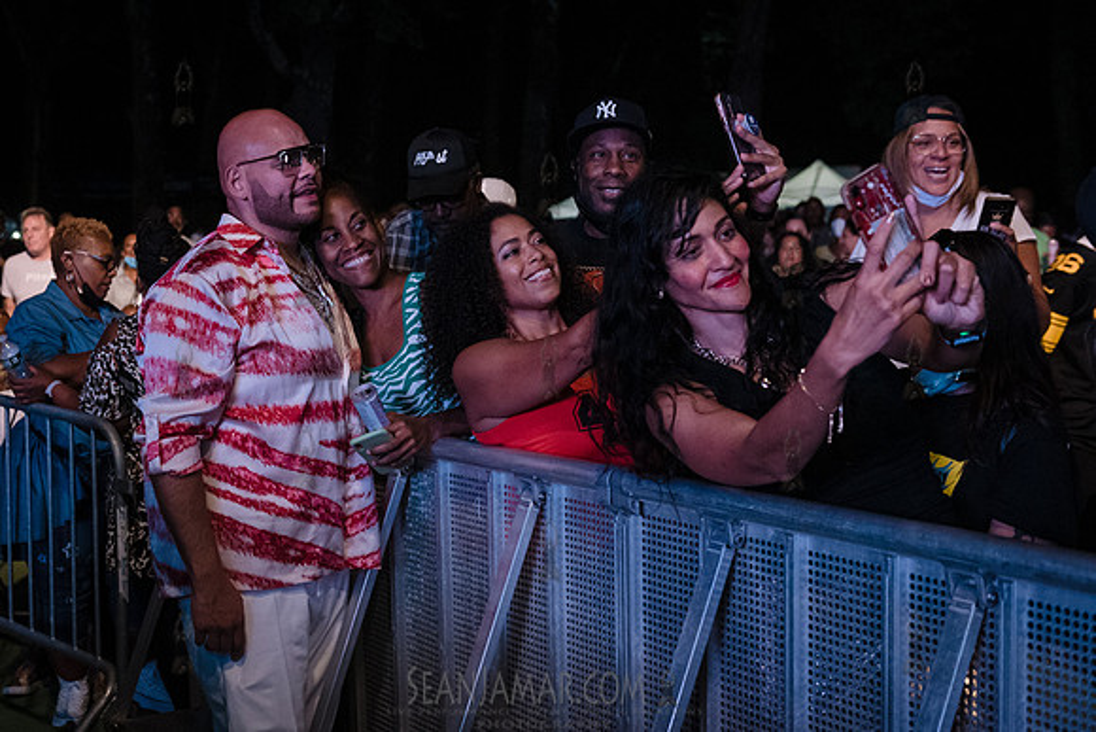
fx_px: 1636
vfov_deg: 25.2
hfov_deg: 36.6
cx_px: 360
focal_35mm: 54
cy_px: 351
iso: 3200
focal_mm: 40
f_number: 4
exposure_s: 1/100
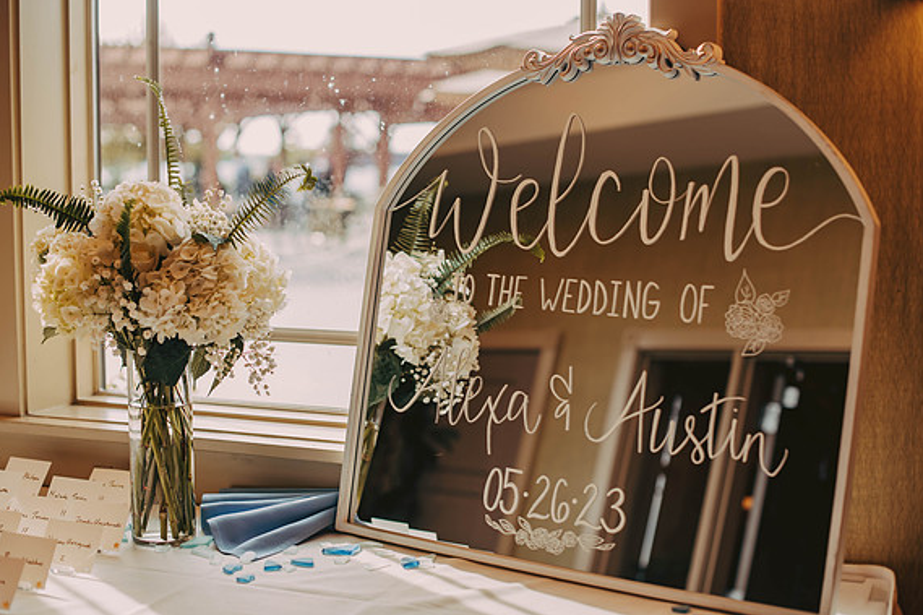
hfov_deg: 38.9
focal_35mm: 51
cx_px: 456
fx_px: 1307
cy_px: 308
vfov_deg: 26.5
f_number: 2.2
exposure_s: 1/320
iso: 200
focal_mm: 50
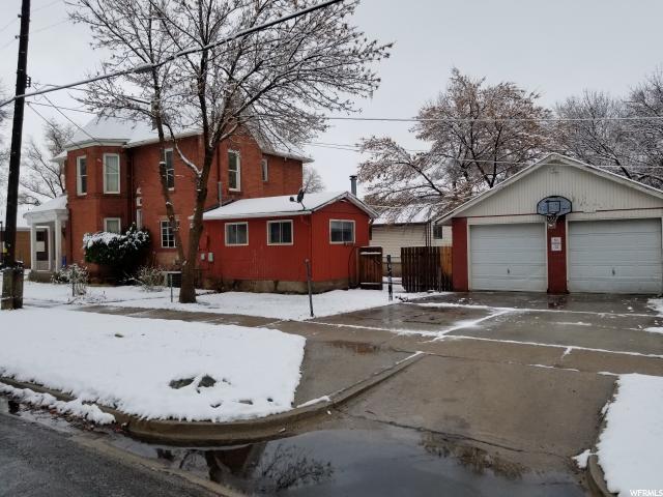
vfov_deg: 53.1
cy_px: 248
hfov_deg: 67.3
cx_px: 332
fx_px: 498
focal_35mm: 26
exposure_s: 1/487
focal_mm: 4.25
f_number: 1.7
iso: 50
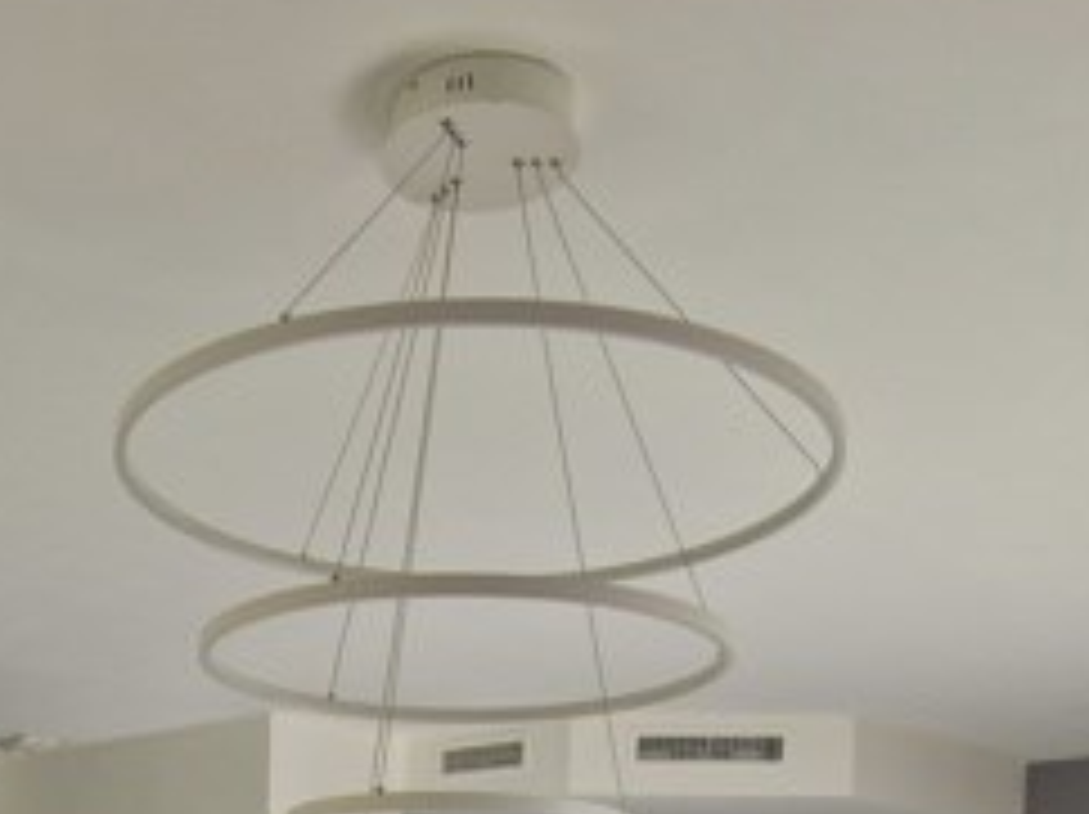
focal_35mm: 43
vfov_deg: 26.6
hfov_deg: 43.0
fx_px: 1351
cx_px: 328
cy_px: 1138
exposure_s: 1/263
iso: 50
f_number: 2.2
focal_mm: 2.2
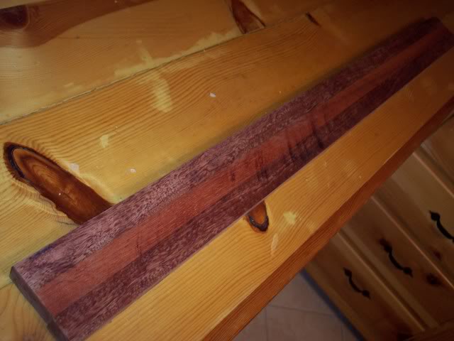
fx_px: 498
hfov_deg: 49.0
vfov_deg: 37.7
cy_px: 170
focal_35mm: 38
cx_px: 227
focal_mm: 8
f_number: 2.8
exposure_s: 1/30
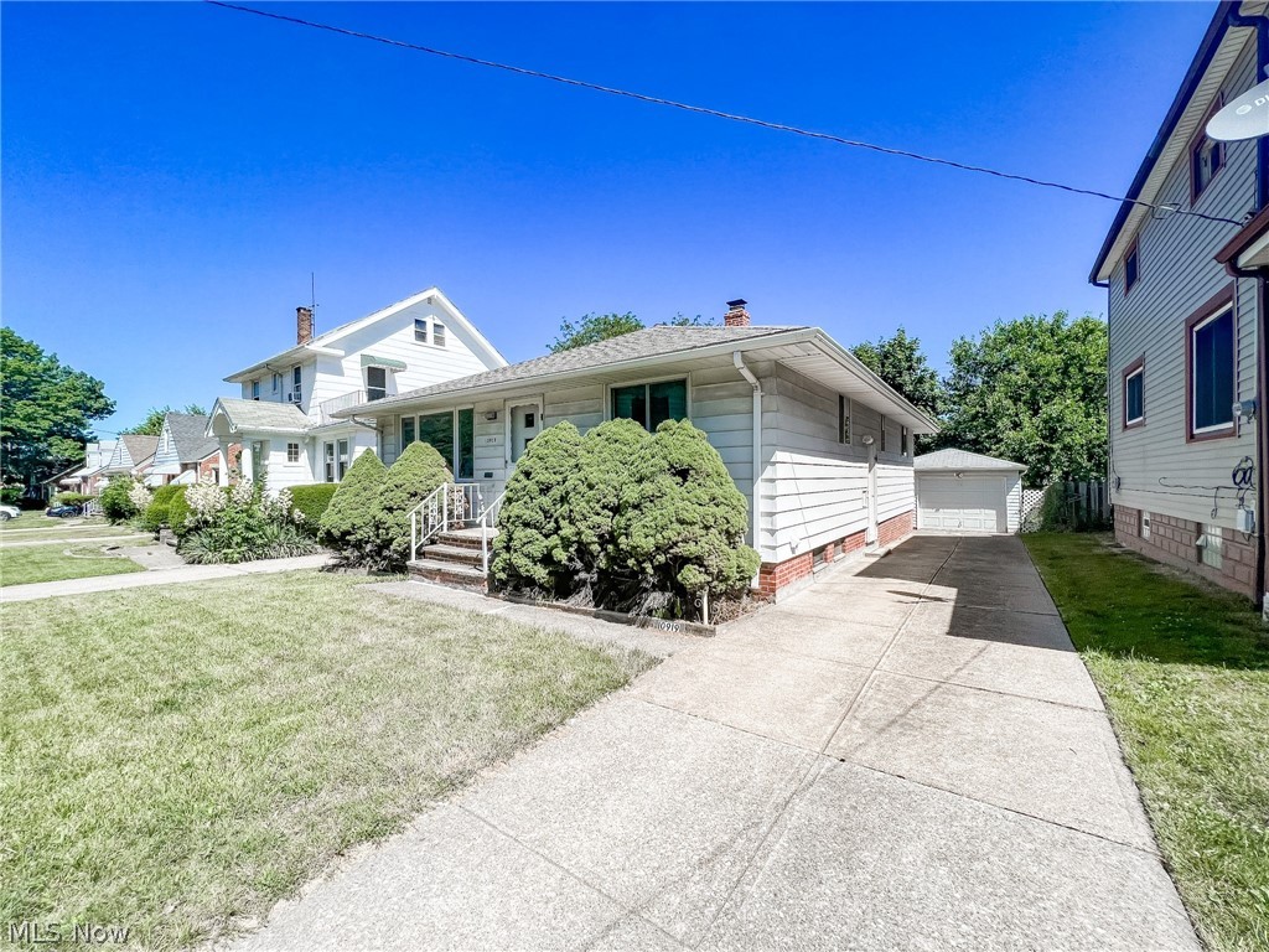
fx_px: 477
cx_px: 634
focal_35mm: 13
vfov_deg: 89.9
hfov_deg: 106.2
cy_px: 476
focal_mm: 1.57
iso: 32
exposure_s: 1/1500
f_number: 1.8
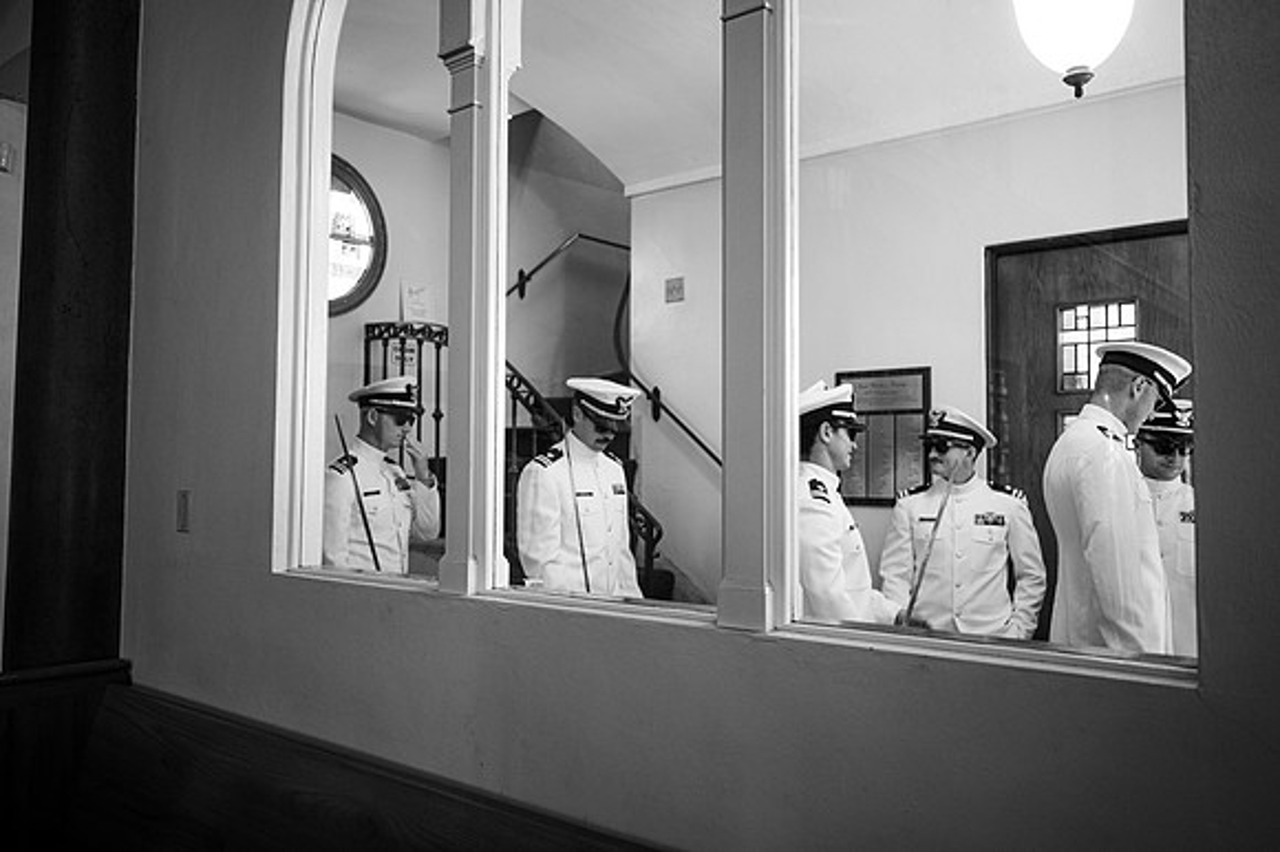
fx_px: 1017
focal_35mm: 29
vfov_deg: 45.5
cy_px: 426
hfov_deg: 64.4
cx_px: 632
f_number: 2.8
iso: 1000
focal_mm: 28
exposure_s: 1/125
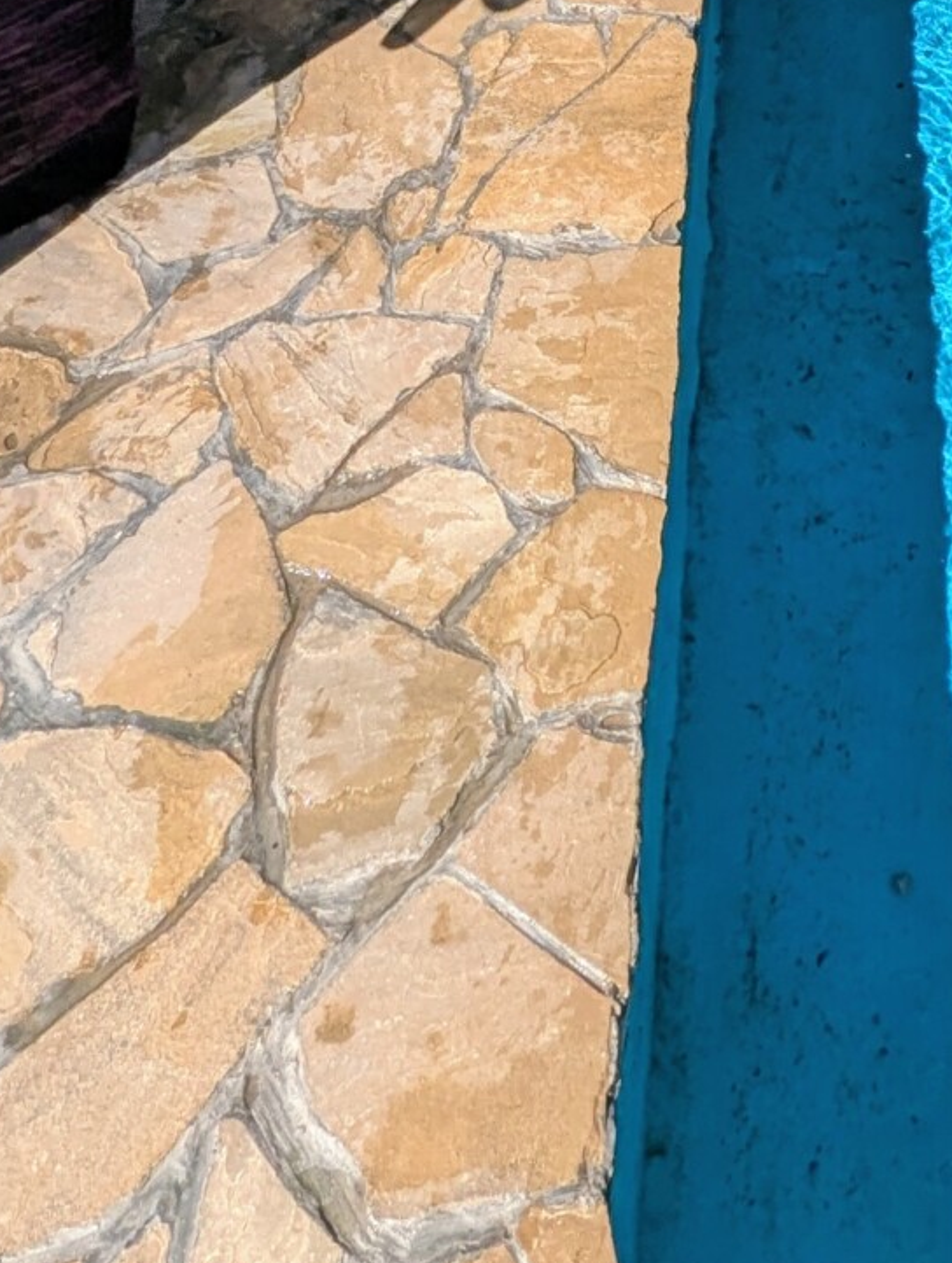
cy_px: -750
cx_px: 1034
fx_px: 1645
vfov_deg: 26.2
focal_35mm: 45
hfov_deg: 29.3
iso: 41
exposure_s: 1/1751
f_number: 2.2
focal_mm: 1.95
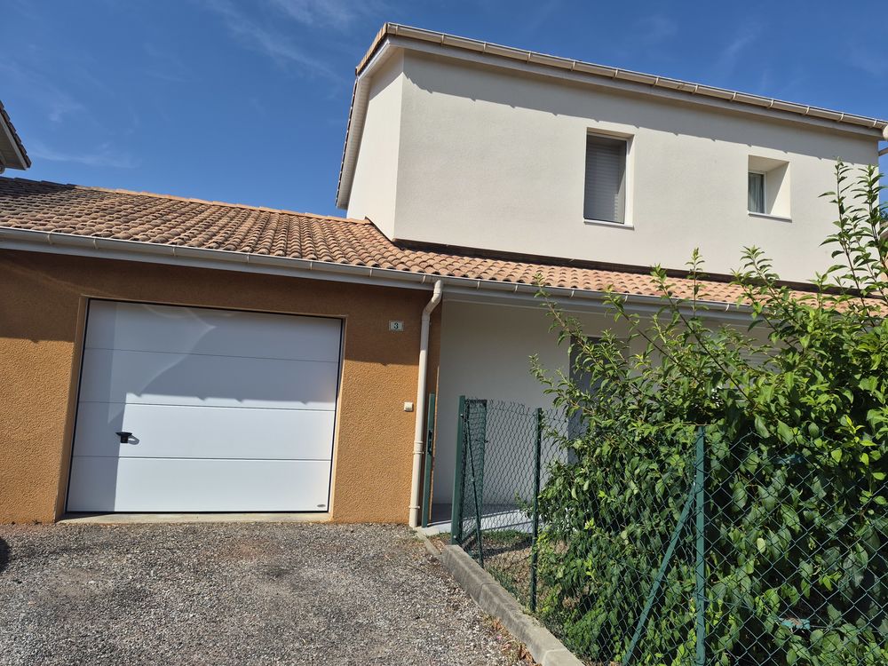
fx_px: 590
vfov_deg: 58.9
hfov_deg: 73.9
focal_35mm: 23
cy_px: 333
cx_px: 444
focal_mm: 5.4
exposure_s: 1/7696
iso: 80
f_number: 1.8
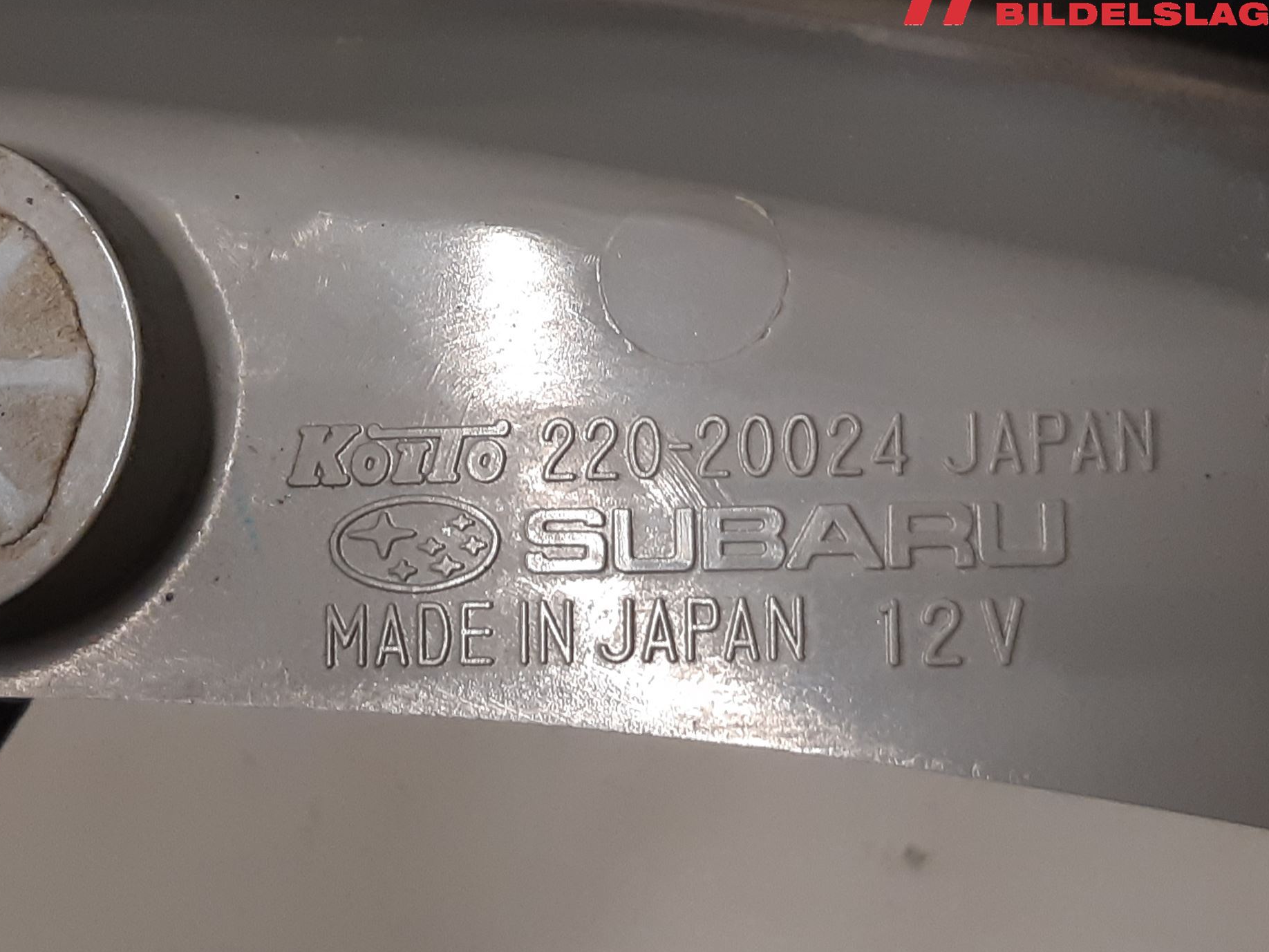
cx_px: 620
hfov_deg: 61.7
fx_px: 1063
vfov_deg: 48.2
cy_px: 439
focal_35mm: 29
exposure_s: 1/50
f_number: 1.7
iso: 160
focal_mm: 3.93
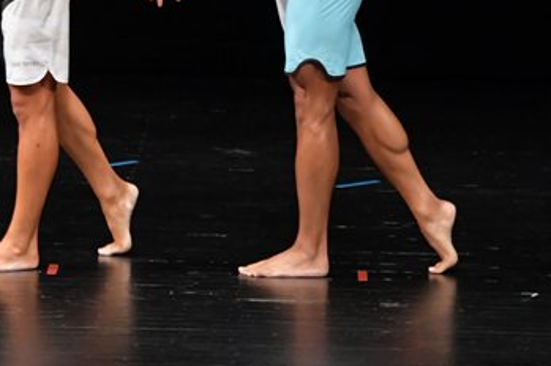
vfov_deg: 2.6
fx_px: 8150
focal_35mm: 533
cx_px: 209
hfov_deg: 3.9
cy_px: 14
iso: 3200
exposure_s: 1/400
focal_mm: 160
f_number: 5.6
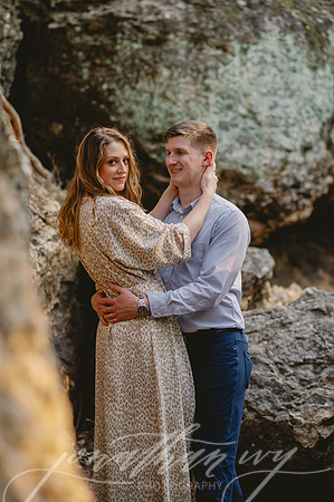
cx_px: 167
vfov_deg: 23.9
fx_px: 1186
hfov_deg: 16.0
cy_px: 251
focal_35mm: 85
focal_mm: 85
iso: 100
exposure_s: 1/400
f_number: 2
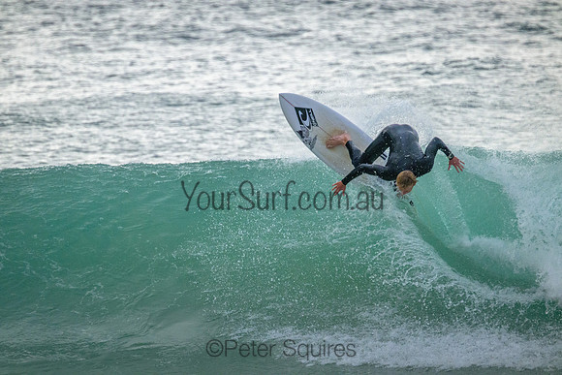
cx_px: 281
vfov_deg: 2.0
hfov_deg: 3.0
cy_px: 188
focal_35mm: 690
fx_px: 10774
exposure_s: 1/2000
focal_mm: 690
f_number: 11
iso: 6400
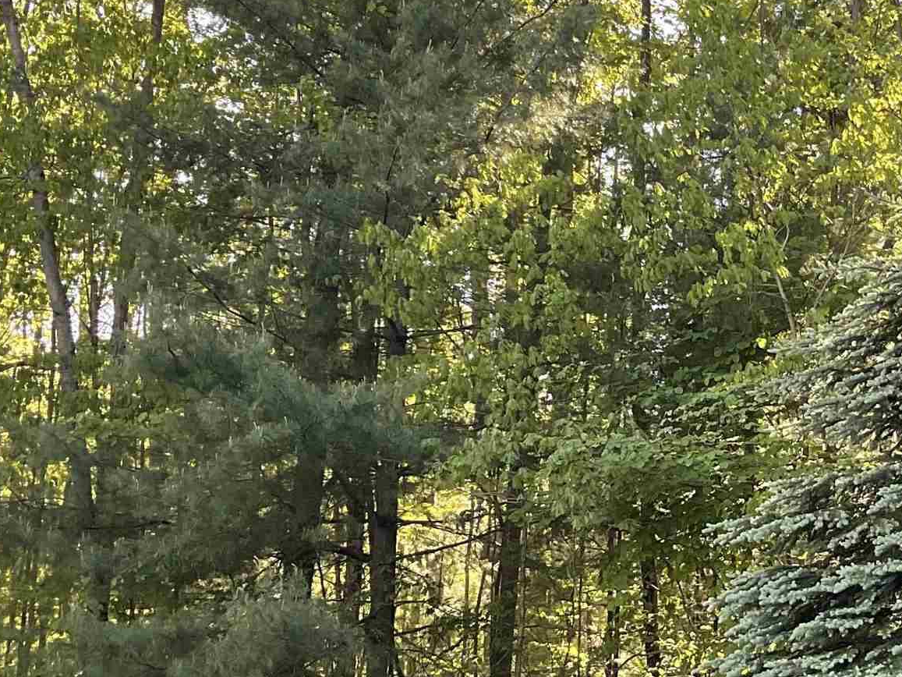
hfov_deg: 24.6
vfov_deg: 19.1
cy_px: 342
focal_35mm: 77
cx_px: 814
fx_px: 2007
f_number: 1.8
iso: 25
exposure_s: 1/120
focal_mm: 3
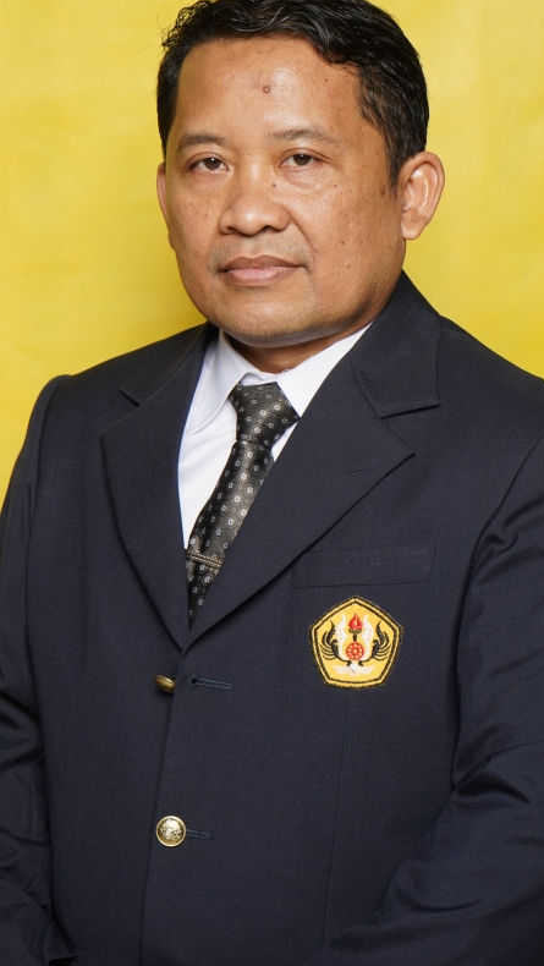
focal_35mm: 95
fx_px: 2434
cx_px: 261
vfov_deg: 22.4
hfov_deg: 12.8
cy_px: 361
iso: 250
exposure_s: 1/250
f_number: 7.1
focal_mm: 70
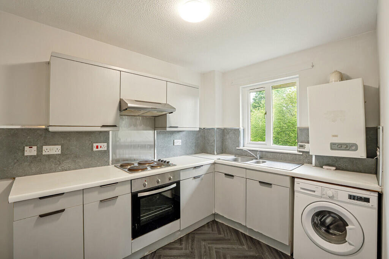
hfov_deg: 100.4
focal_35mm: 15
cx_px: 194
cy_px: 130
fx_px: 162
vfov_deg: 77.3
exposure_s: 1/10
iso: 500
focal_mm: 10
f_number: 9
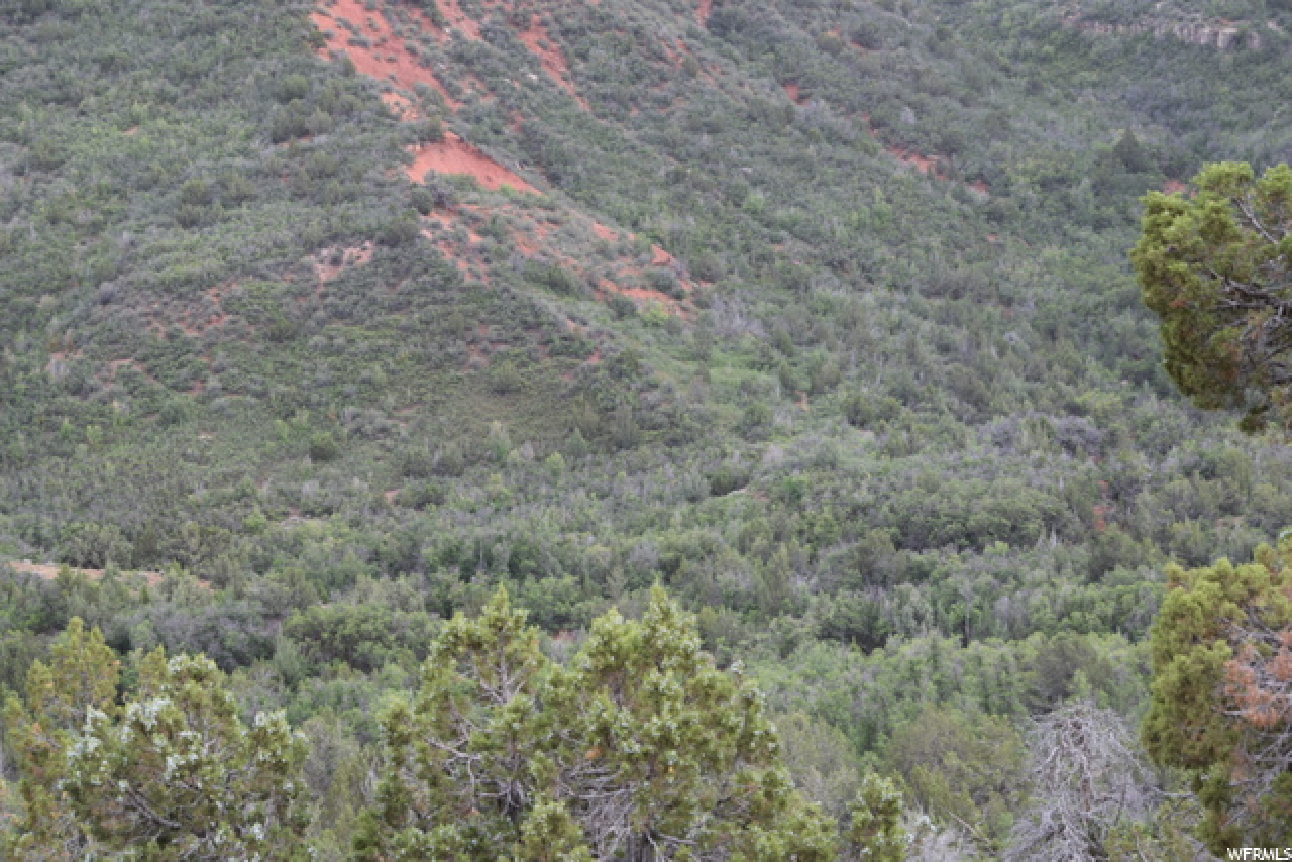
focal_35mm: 108
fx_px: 3877
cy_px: 431
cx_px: 646
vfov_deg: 12.7
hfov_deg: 18.9
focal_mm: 72
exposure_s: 1/160
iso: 400
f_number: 8
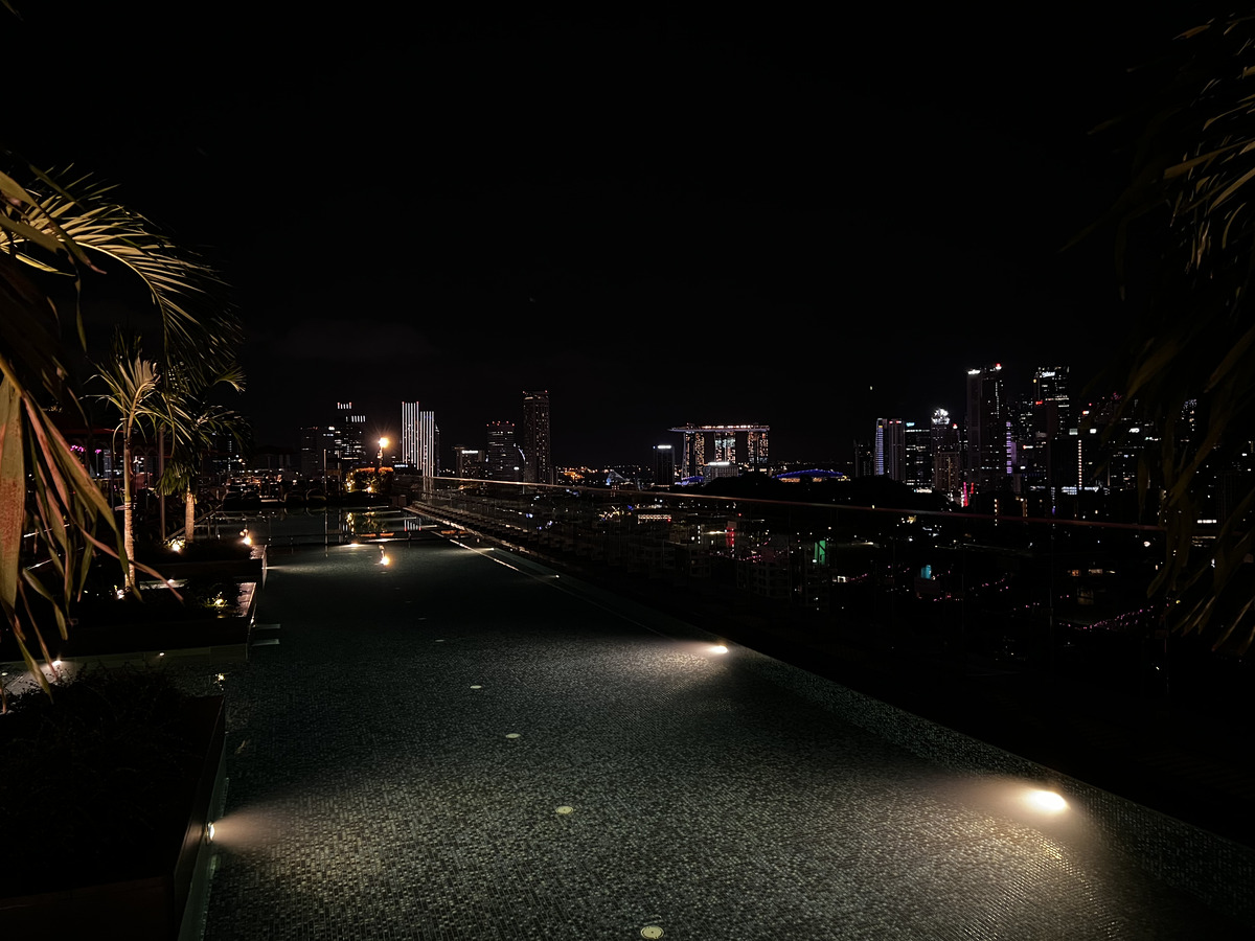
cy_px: 470
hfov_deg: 67.3
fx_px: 943
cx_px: 628
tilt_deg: -0.5
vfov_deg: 53.1
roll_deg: +1.2
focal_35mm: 26
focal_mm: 5.7
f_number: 1.5
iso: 640
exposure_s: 1/25
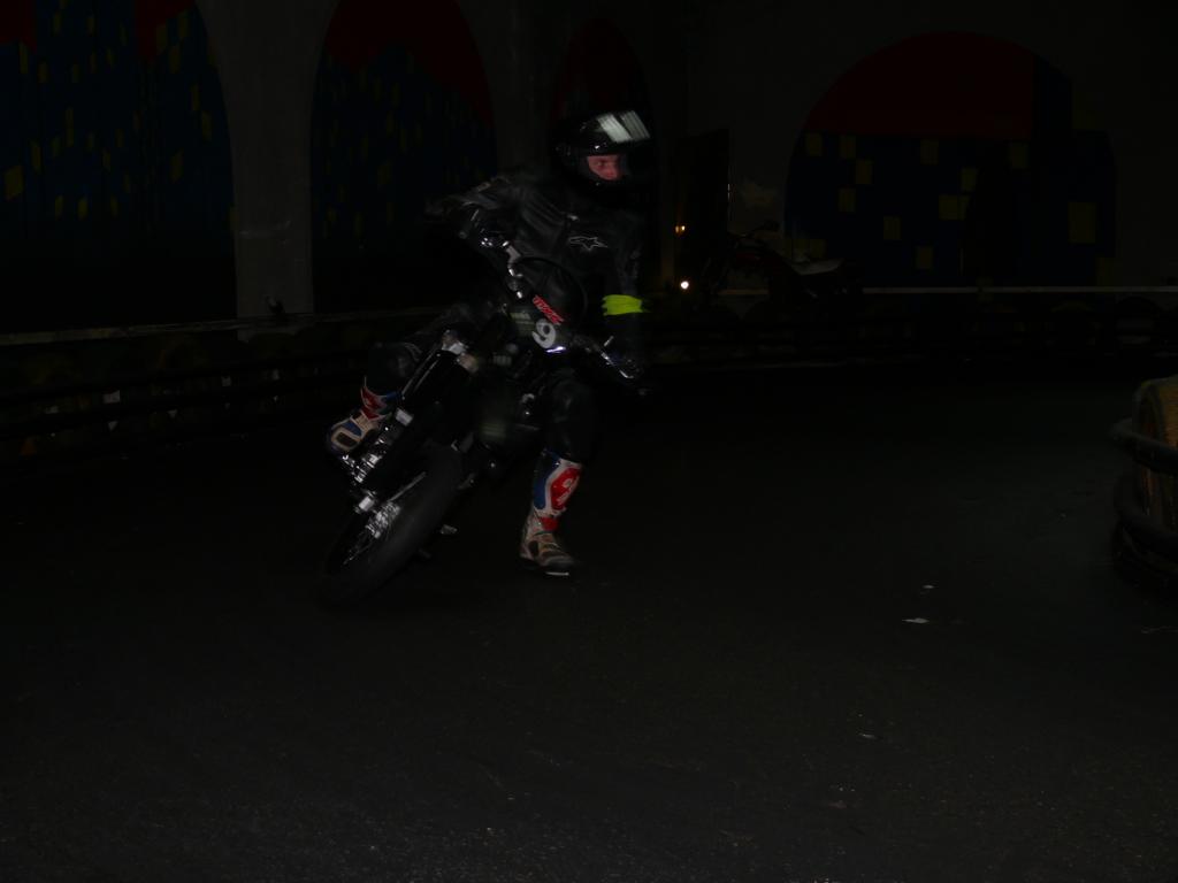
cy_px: 442
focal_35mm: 60
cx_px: 589
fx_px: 2042
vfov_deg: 24.4
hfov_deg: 32.2
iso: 100
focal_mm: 12.6
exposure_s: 1/30
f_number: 3.2
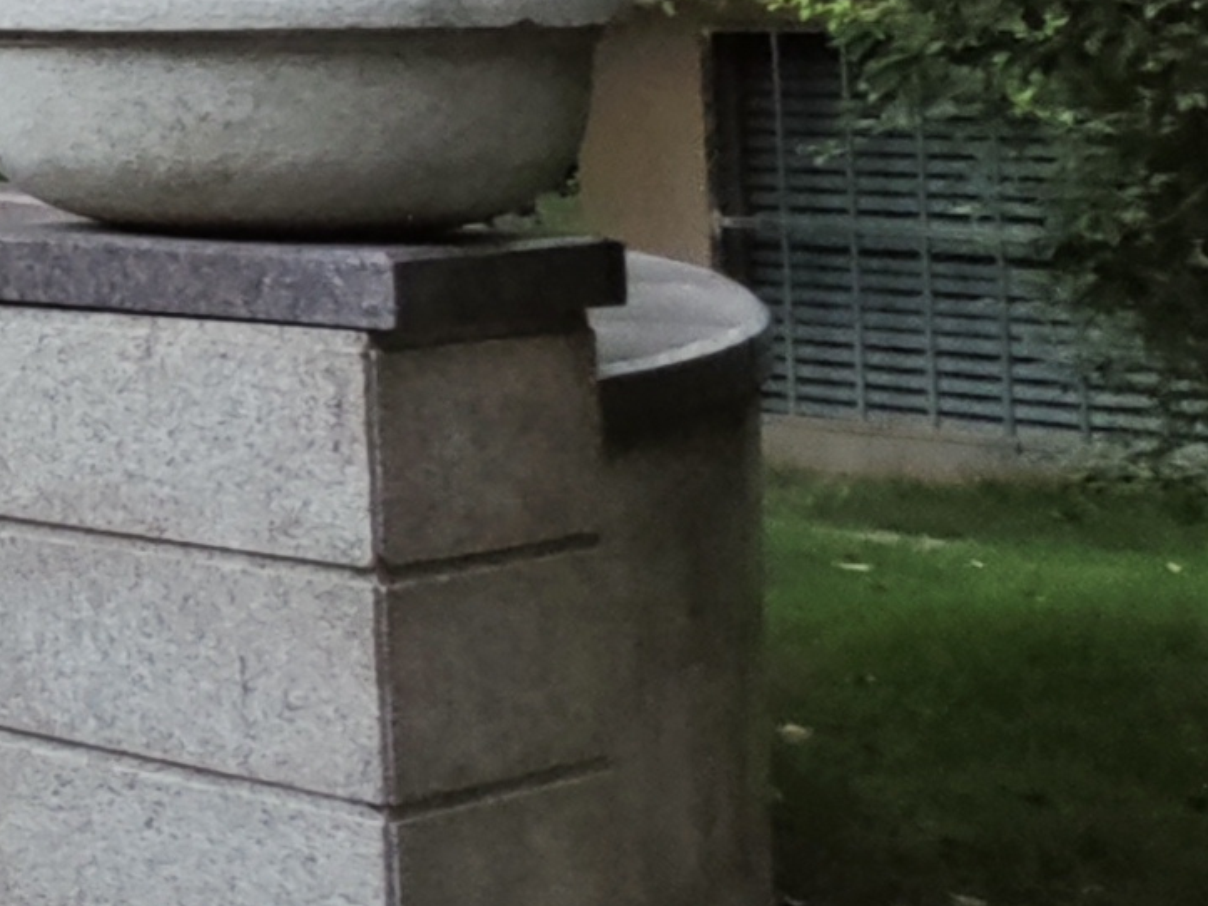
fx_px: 2896
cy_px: -67
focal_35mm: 83
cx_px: -1830
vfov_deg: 17.2
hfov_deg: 14.1
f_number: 2.2
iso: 64
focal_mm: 1.91
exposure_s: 1/33.3
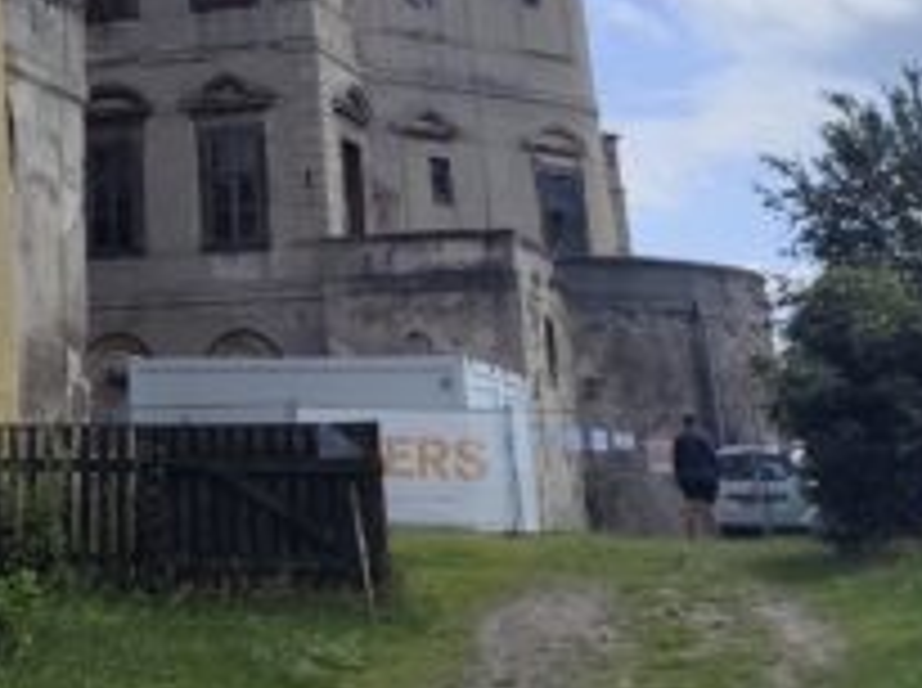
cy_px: -393
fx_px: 2021
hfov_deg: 23.5
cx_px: -175
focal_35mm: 76
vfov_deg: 17.1
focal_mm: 6.19
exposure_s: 1/2456
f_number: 1.65
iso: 50
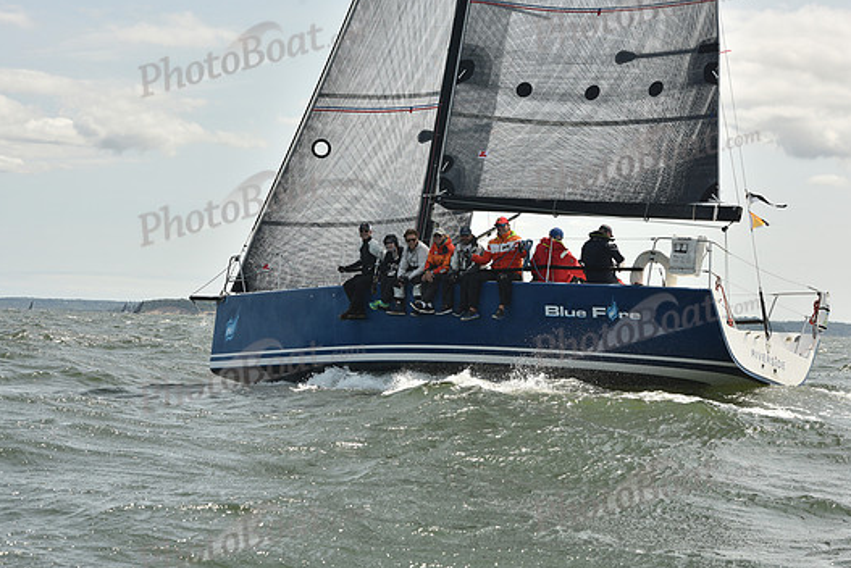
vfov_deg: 15.6
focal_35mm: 88
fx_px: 2081
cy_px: 265
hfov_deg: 23.1
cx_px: 451
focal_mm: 80
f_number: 8
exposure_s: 1/800
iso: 250
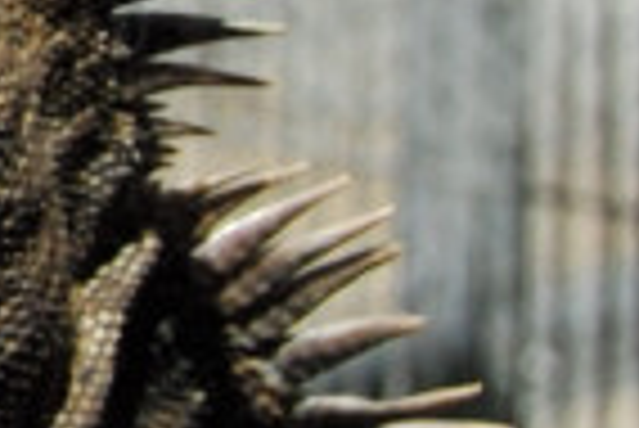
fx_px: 4815
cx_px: -1040
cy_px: -331
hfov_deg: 7.0
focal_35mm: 271
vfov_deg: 5.0
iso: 1600
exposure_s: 1/2500
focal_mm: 32
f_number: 8
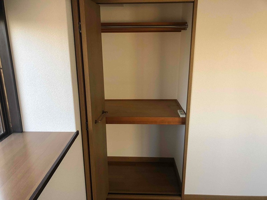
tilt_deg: -17.3
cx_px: 134
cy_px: 100
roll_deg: -0.1
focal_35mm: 28
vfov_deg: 49.7
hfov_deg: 63.4
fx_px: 216
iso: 40
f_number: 1.8
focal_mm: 3.99
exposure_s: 1/90
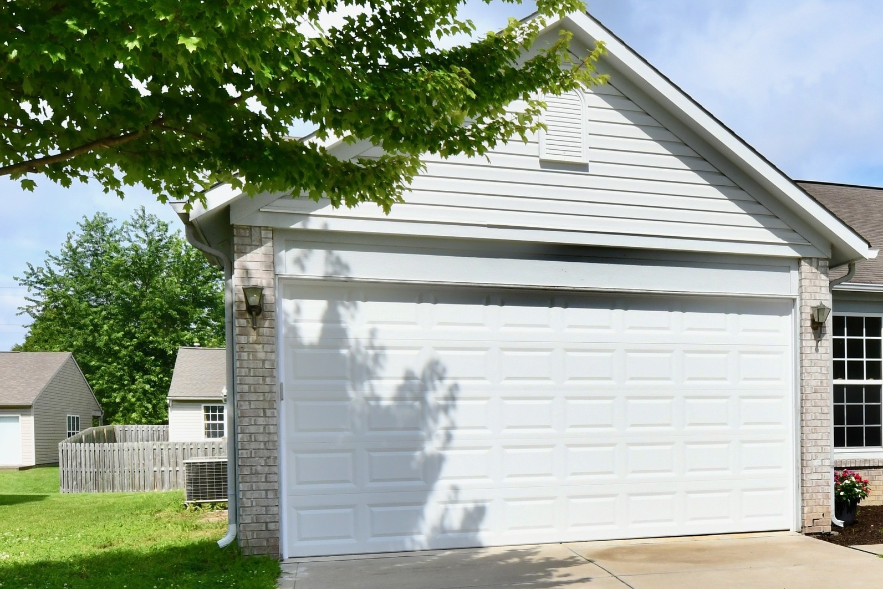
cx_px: 702
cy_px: 362
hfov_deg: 62.0
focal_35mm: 27
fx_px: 662
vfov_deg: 47.6
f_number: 13
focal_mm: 14
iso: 640
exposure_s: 1/640
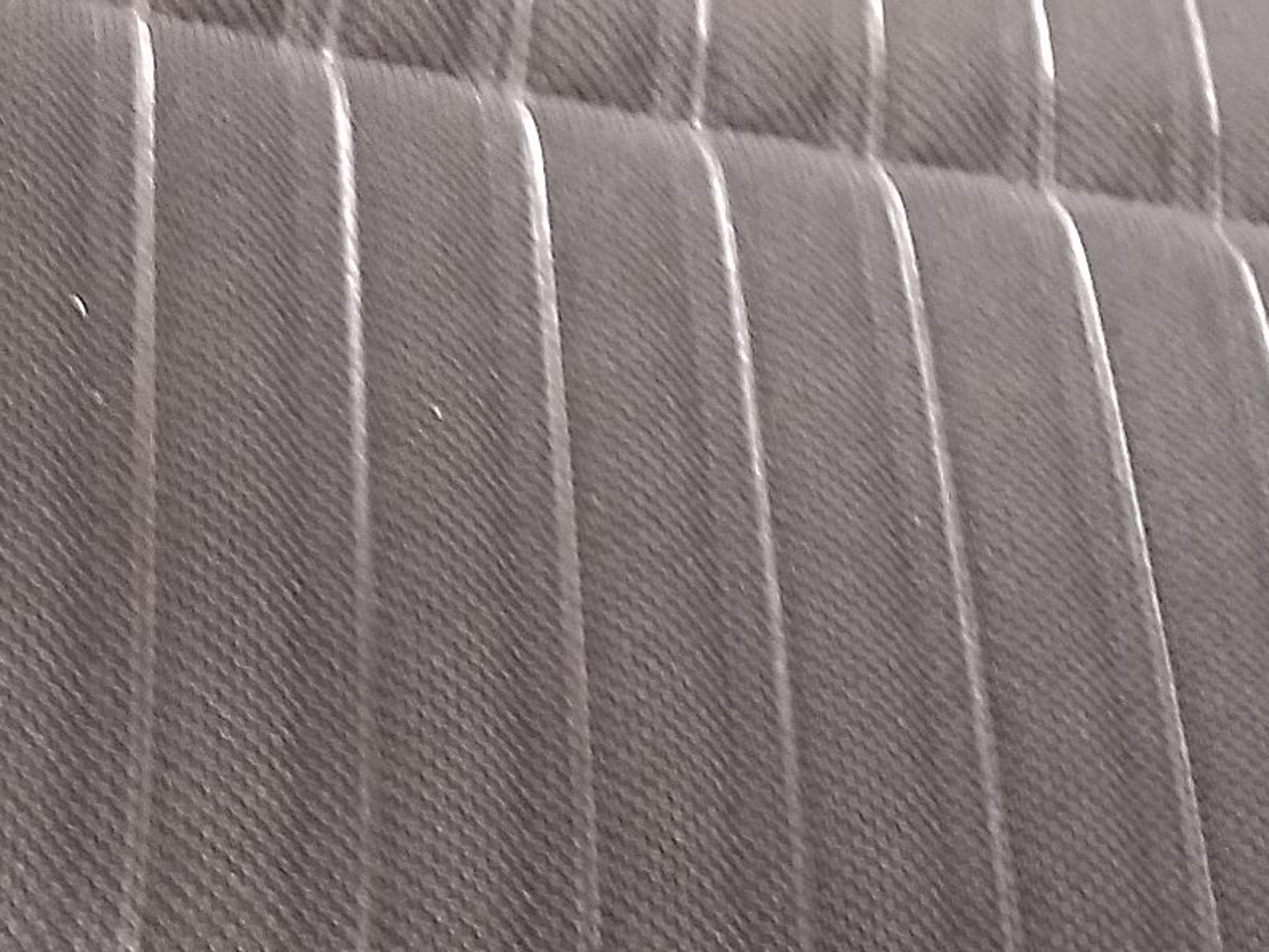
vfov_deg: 10.6
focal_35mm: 136
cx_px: 1742
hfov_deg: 13.8
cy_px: 1391
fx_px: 4987
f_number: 1.79
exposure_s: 1/20
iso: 416
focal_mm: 4.74
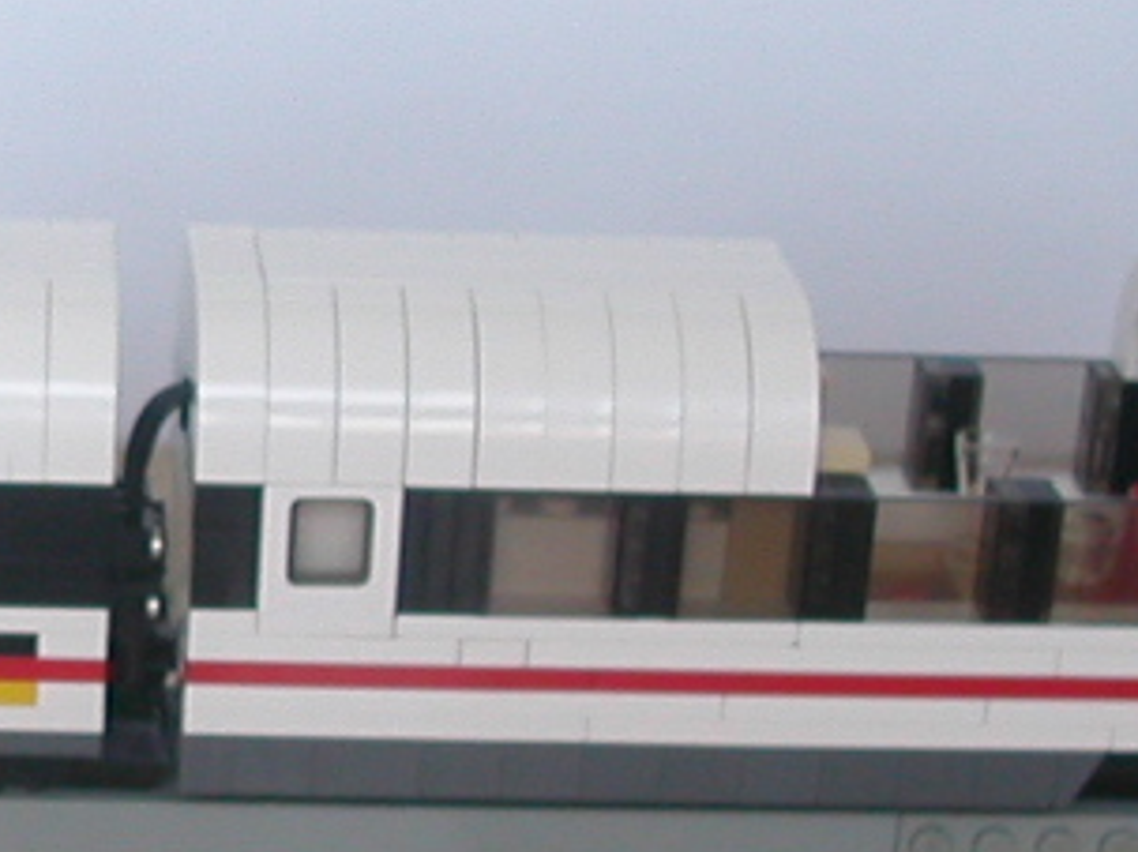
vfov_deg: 11.8
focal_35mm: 125
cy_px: 563
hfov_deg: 15.4
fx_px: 4108
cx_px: -60
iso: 100
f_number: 2.7
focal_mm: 5.6
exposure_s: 1/78.9
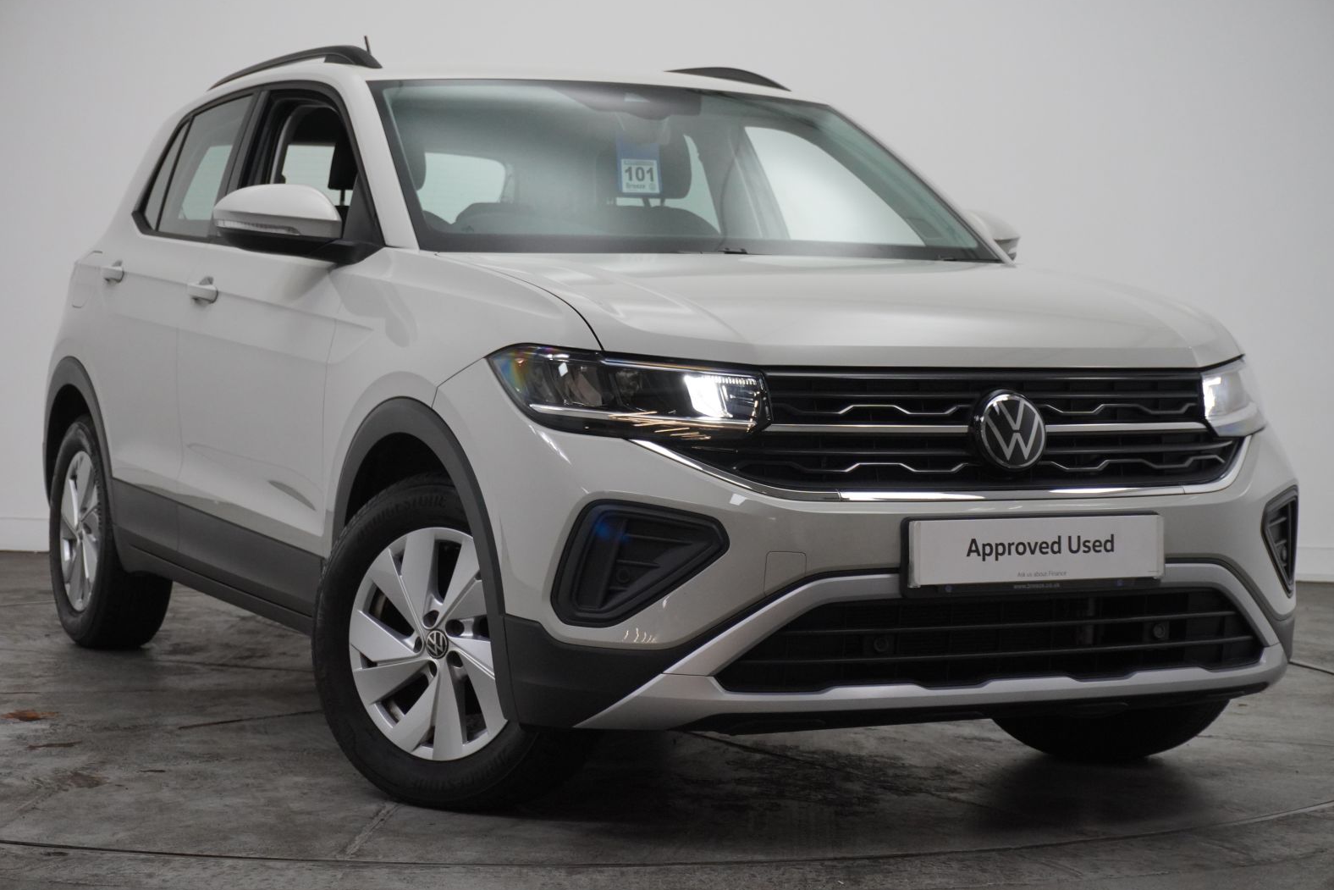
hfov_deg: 28.3
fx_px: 2650
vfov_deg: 19.1
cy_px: 445
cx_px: 664
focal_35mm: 72
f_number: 5.6
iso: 2000
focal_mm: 47
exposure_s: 1/200
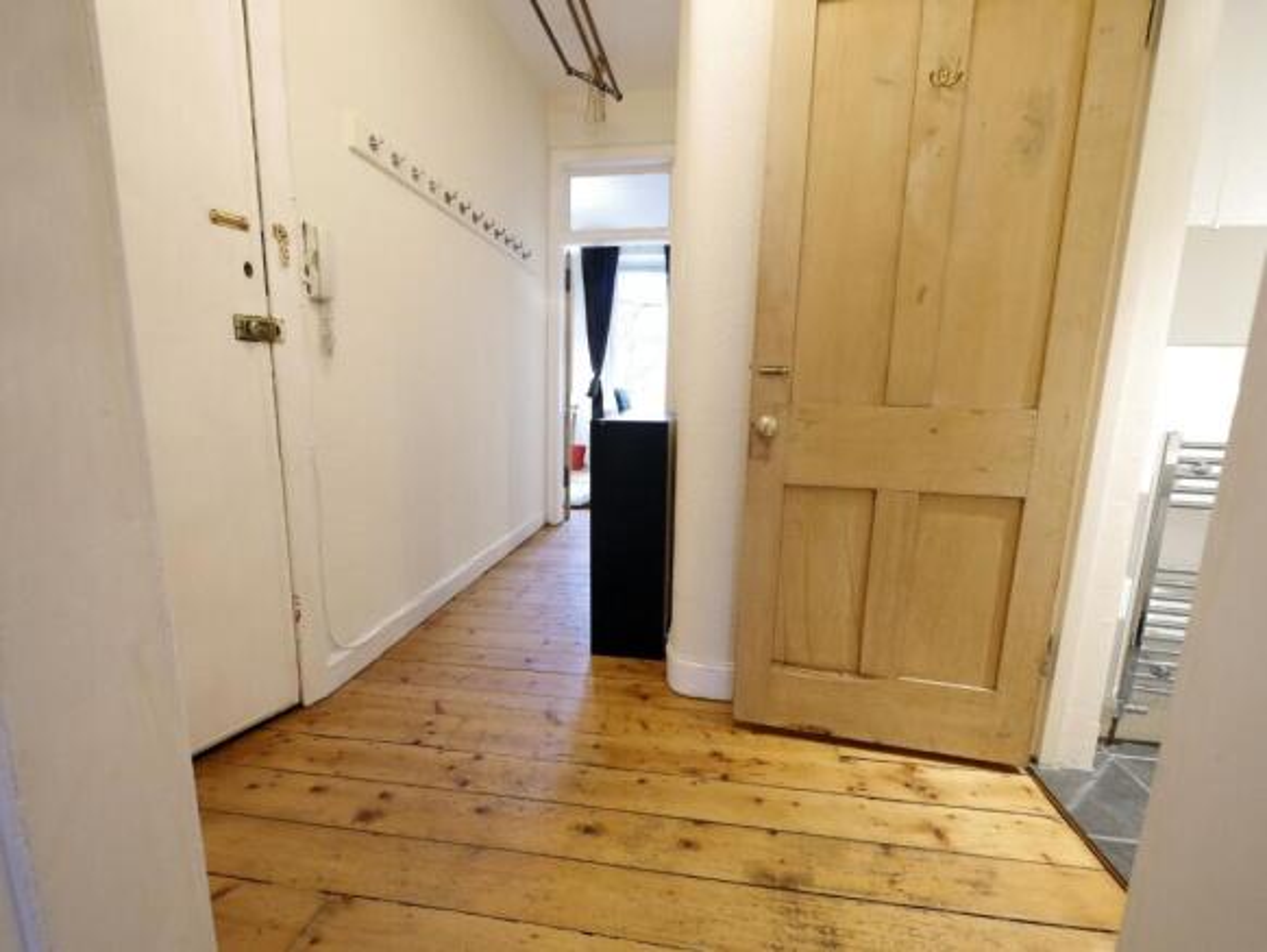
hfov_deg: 102.0
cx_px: 634
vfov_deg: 85.7
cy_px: 476
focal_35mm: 14
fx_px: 513
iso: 3200
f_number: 4
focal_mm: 7
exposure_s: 1/10
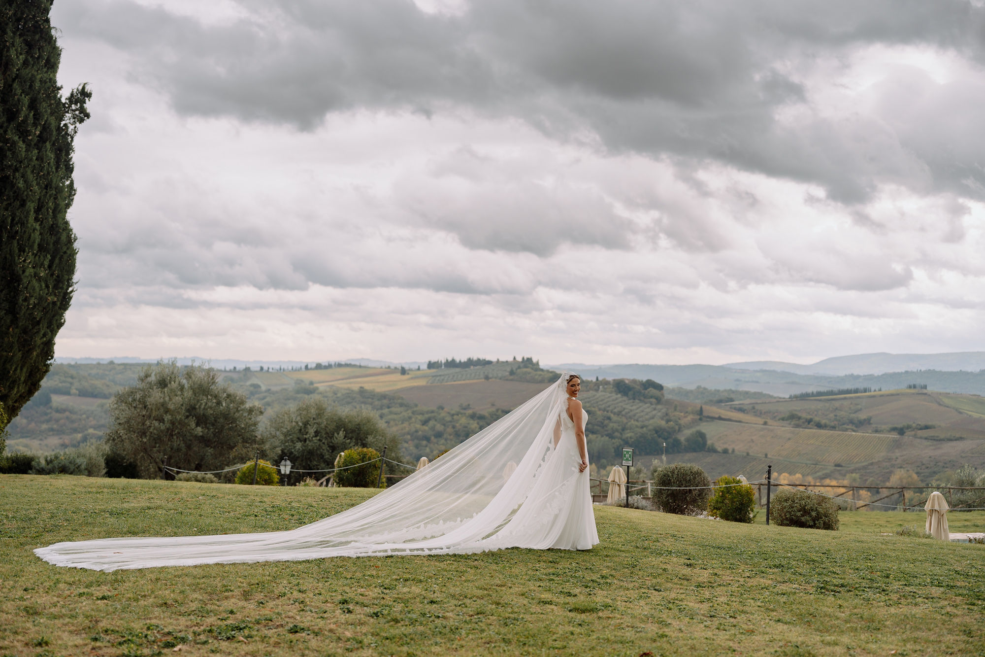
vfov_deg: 32.8
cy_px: 328
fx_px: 1114
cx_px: 494
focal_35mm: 41
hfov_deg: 47.7
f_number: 2
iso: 100
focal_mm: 40
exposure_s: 1/1600
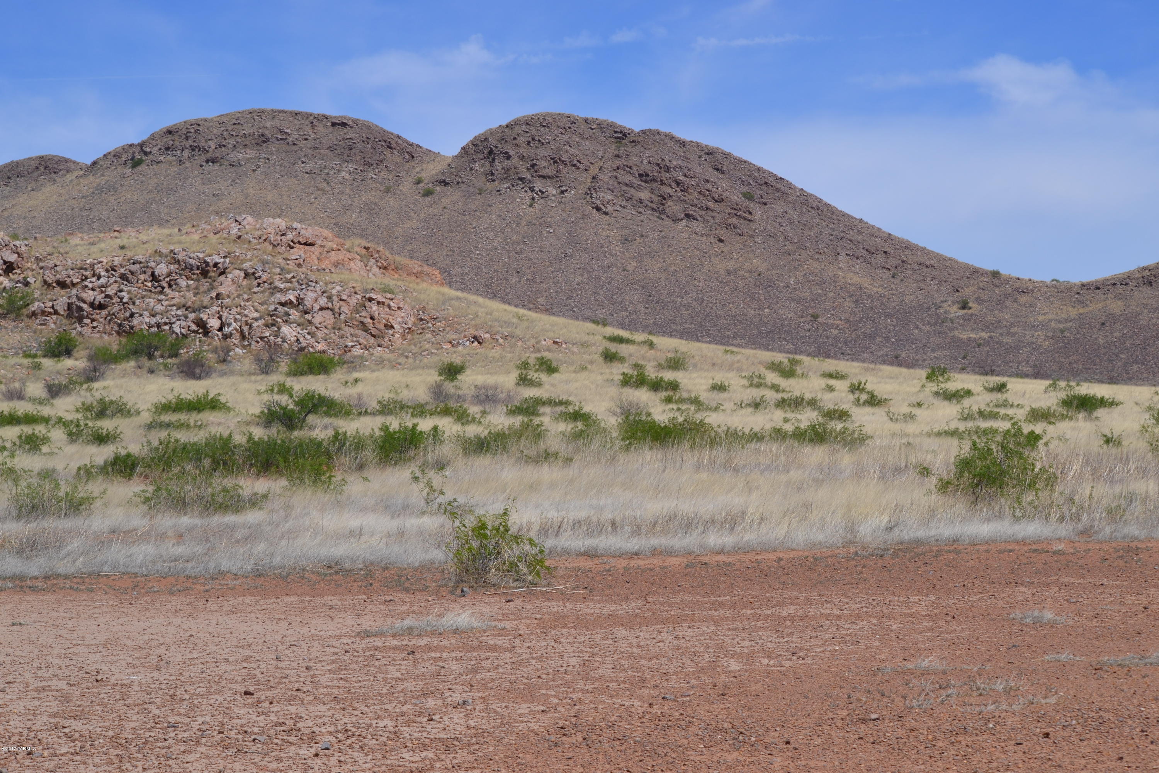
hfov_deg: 24.6
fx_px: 2656
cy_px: 386
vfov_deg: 16.6
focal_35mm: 82
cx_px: 580
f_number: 9
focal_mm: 55
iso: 100
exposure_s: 1/320
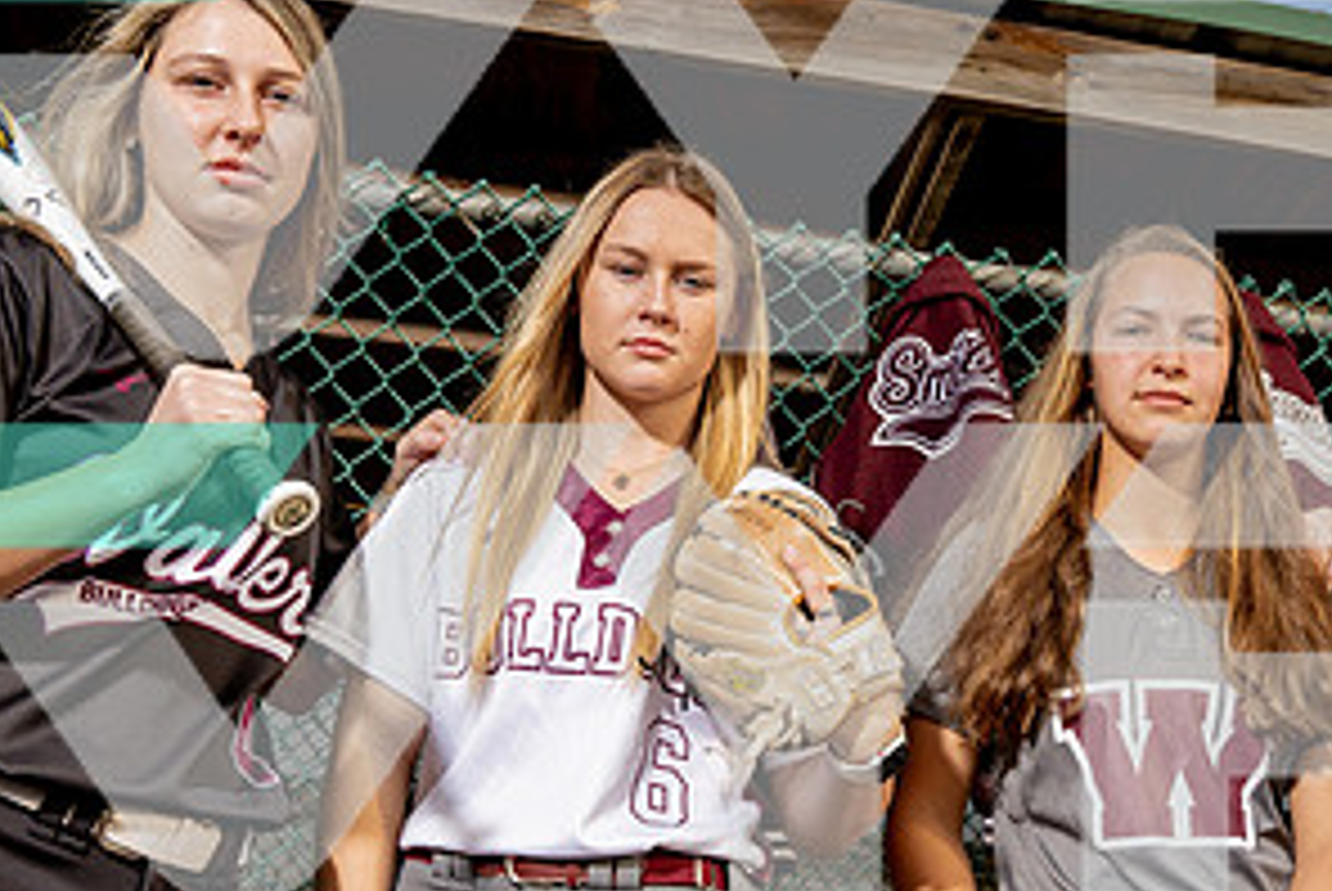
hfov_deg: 40.7
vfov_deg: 28.3
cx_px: 994
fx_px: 1741
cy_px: 664
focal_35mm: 47
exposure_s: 1/250
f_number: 8
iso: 100
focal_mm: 24
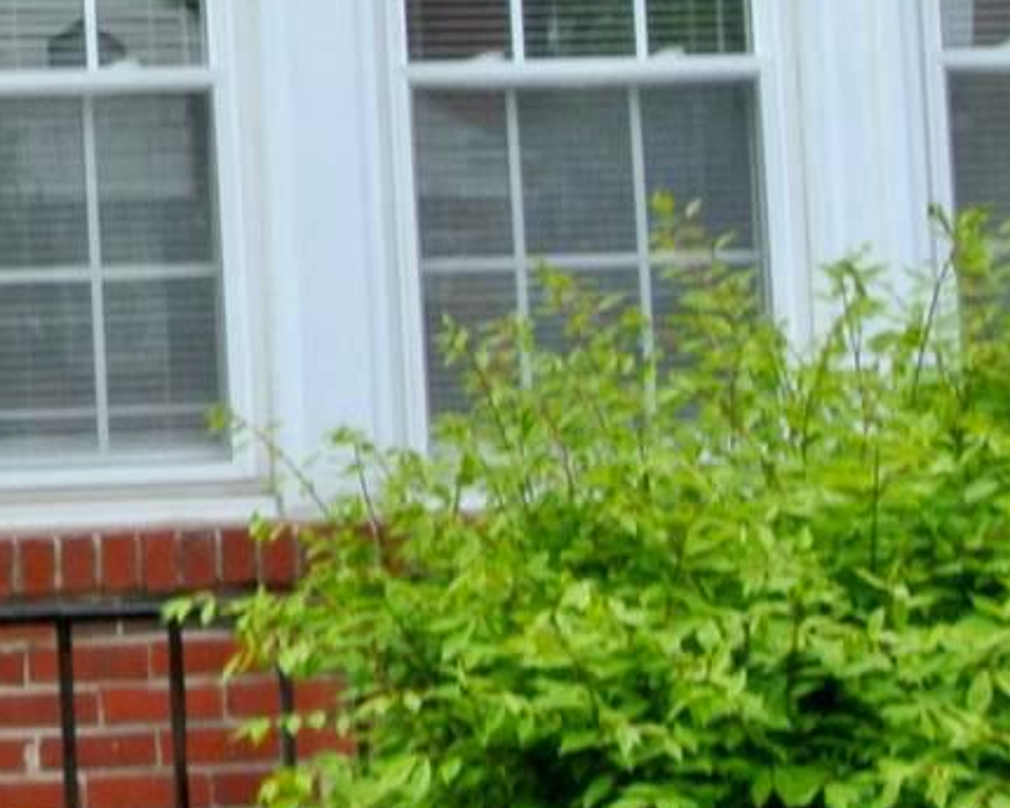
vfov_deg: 9.6
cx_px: -716
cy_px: 308
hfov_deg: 11.3
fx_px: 4813
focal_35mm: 161
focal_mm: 13.6
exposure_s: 1/60
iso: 200
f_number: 4
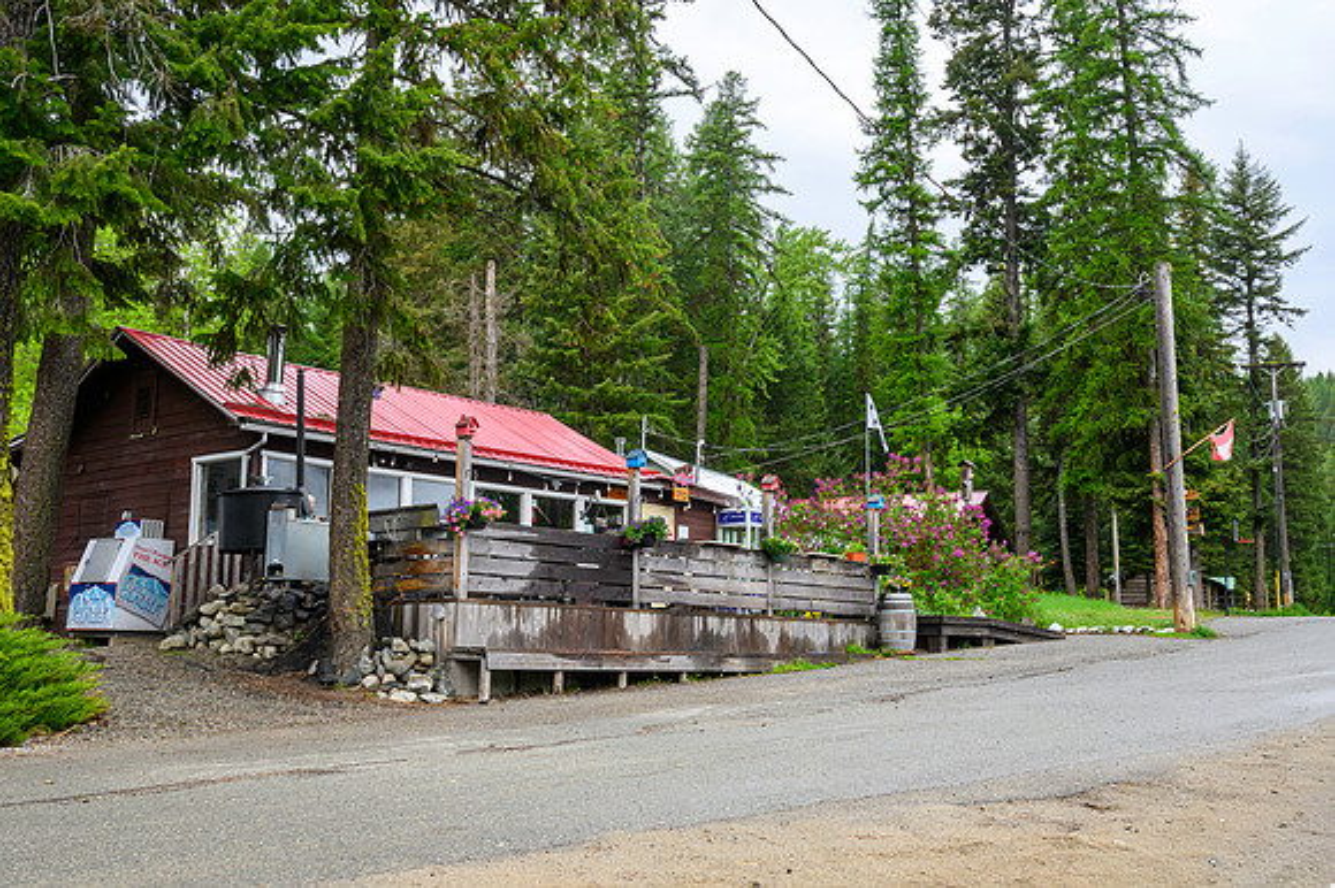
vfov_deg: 36.8
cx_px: 668
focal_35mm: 36
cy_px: 444
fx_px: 1334
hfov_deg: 53.2
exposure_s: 1/250
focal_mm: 24
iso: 1250
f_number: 9
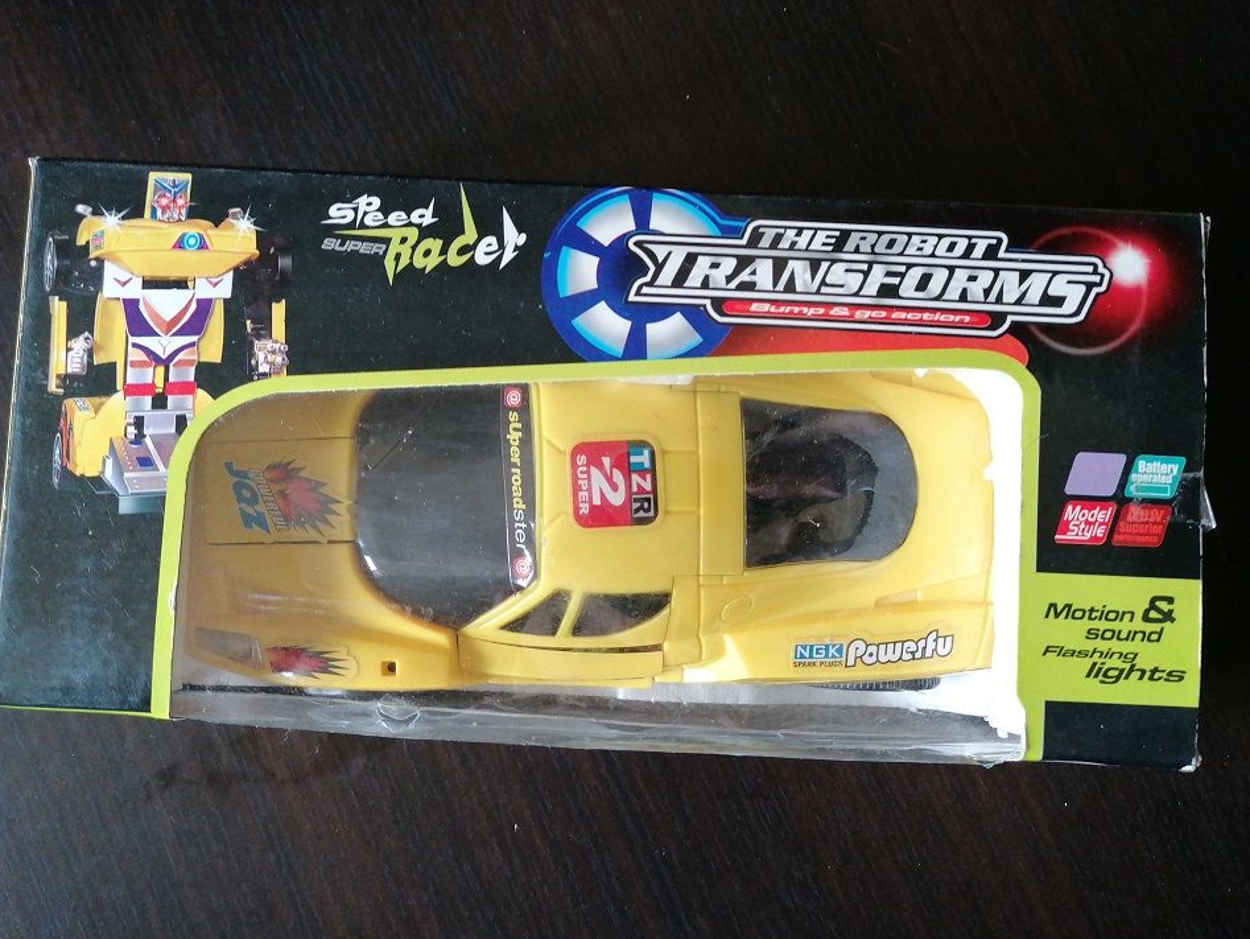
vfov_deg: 37.7
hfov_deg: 49.0
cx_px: 622
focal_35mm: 38
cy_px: 471
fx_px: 1373
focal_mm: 4.75
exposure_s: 1/33.3
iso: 320
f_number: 1.8
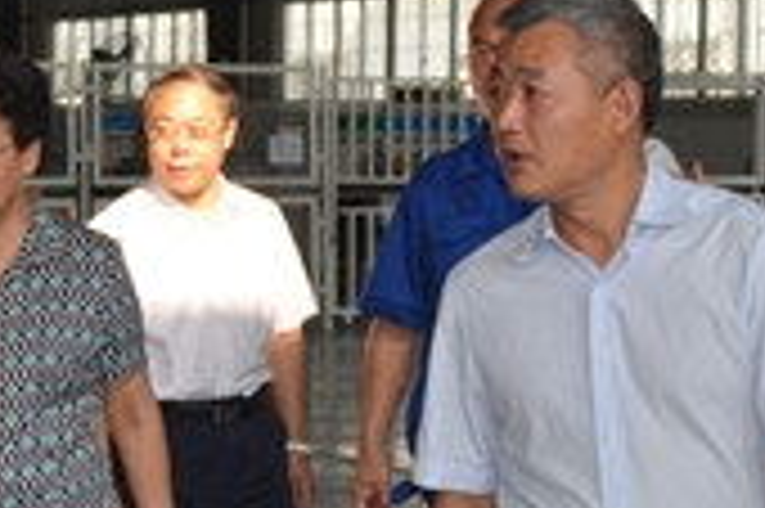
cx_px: 63
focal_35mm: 141
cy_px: 245
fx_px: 2993
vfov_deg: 9.7
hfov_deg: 14.4
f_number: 3.5
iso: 100
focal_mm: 32
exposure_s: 1/180
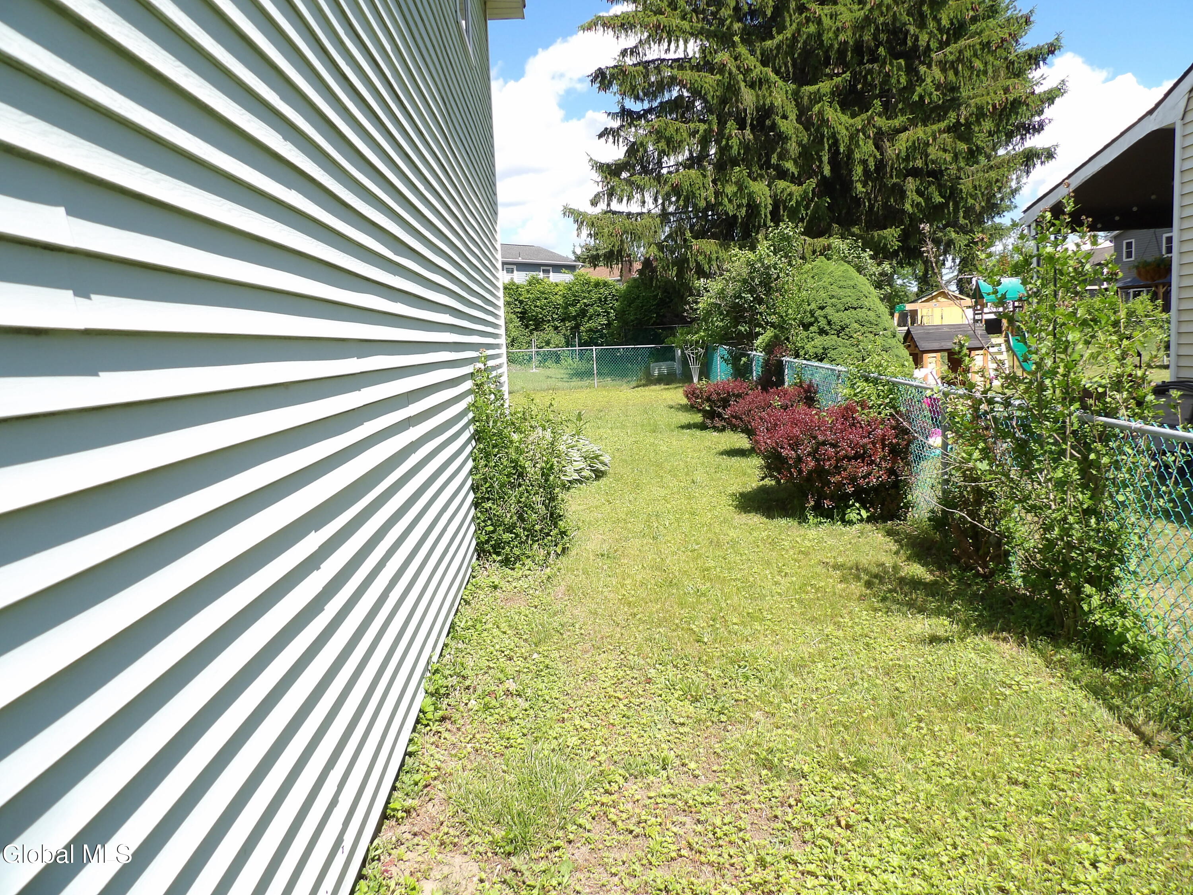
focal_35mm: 24
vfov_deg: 56.8
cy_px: 448
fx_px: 827
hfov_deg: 71.6
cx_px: 596
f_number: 3.2
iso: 100
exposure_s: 1/773
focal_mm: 4.3
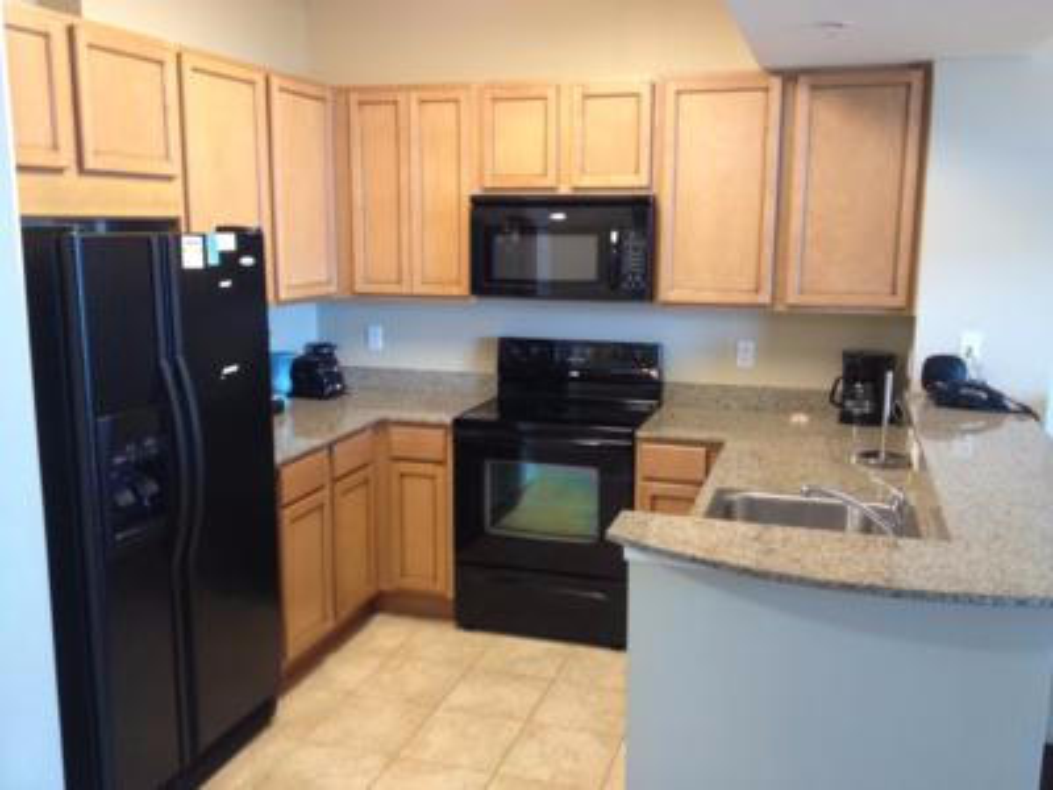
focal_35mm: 35
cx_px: 526
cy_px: 395
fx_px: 1065
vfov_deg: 40.7
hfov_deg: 52.6
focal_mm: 4.28
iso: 160
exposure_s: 1/20
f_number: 2.4
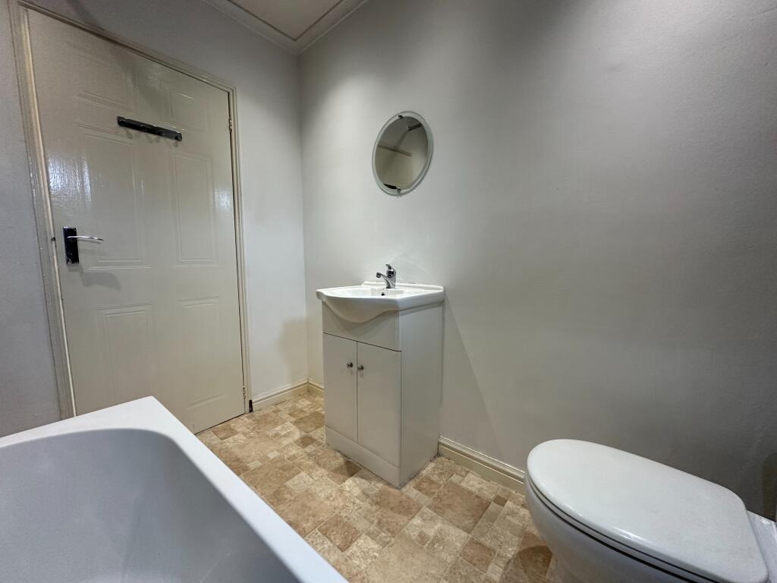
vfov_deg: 85.7
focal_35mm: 14
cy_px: 292
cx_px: 388
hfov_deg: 102.1
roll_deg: +0.1
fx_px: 314
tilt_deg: -5.8
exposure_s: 1/100
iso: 200
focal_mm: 2.22
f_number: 2.2
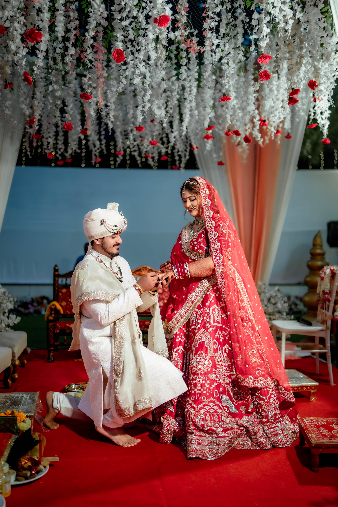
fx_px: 493
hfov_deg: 37.9
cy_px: 254
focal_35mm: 35
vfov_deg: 54.4
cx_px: 169
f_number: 1.4
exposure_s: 1/250
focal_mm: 35
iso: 125
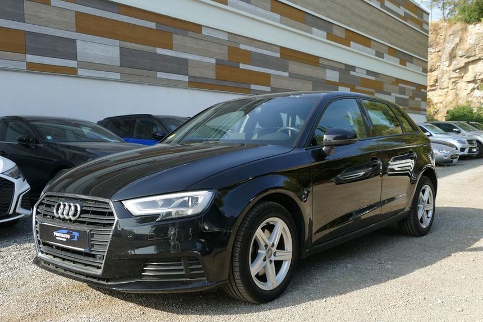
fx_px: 483
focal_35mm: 36
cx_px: 242
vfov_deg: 36.8
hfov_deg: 53.1
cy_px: 187
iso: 125
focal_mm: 11.35
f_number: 3
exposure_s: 1/640
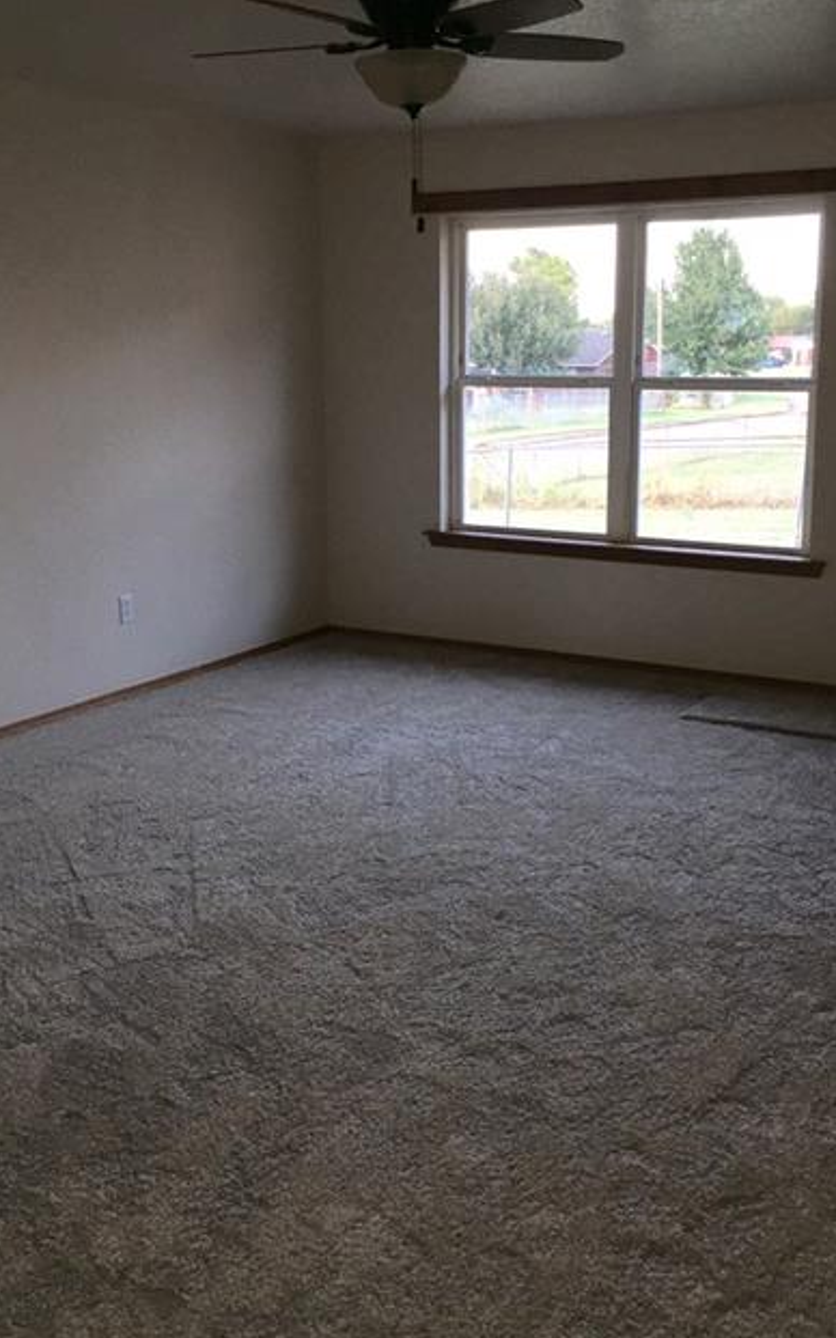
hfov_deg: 33.5
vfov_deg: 51.5
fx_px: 1386
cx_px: 465
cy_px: 601
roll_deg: +1.1
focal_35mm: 38
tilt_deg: -9.0
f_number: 2.2
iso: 64
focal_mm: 4.15
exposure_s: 1/24
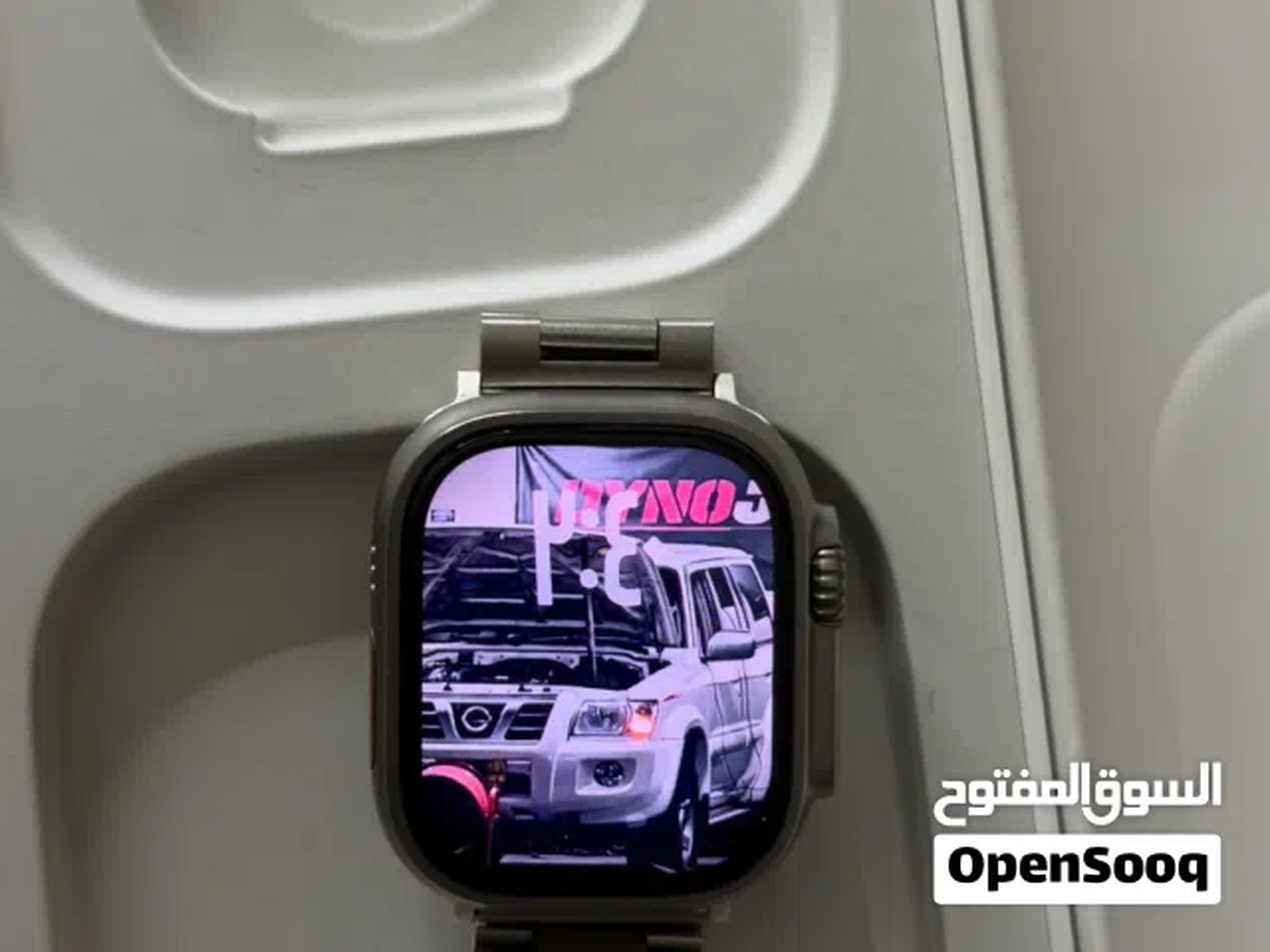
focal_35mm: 35
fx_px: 1284
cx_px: 635
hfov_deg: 52.6
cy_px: 476
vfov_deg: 40.7
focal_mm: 6.76
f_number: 1.78
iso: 250
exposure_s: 1/50
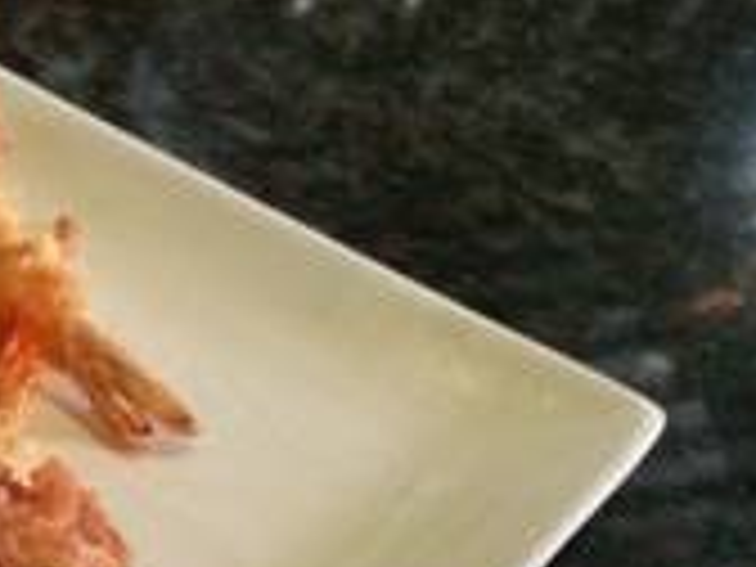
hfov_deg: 16.3
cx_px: -533
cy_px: 756
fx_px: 2293
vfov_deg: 13.5
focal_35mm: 105
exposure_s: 1/15
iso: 320
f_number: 2.2
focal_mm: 4.12
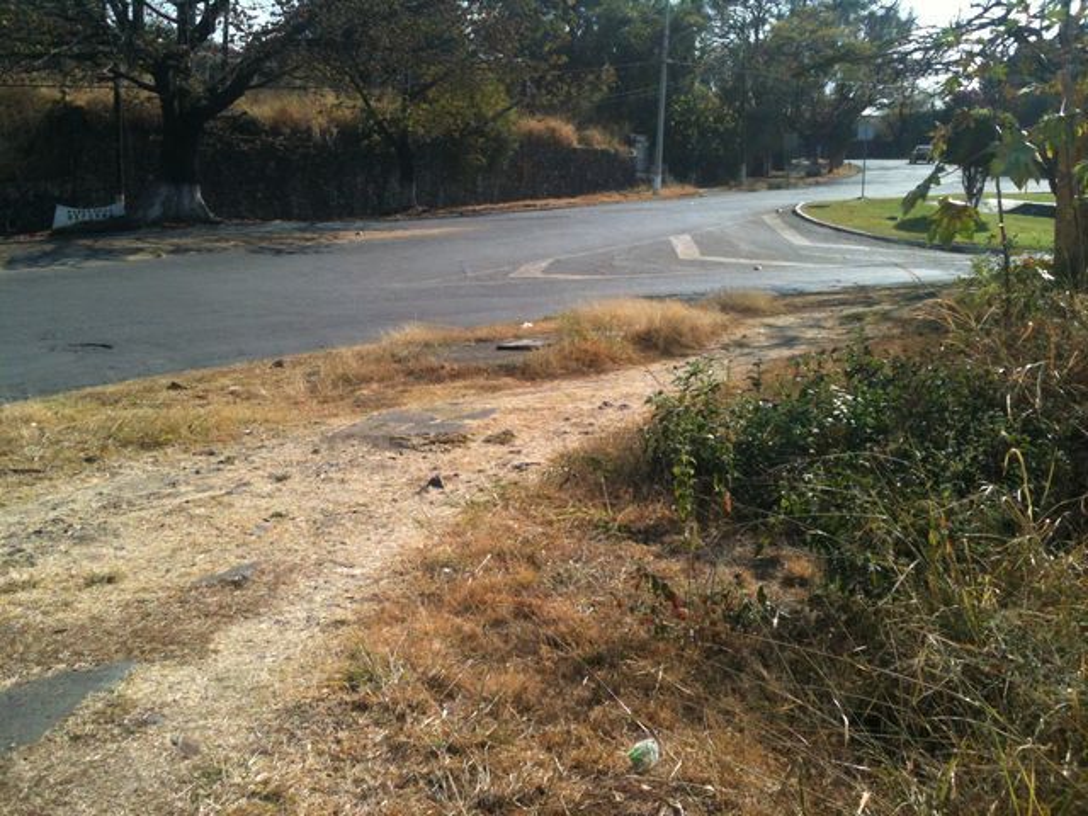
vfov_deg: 40.7
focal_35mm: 35
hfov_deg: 52.6
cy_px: 408
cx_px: 544
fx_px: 1100
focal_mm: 3.85
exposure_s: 1/1160
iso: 64
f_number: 2.8
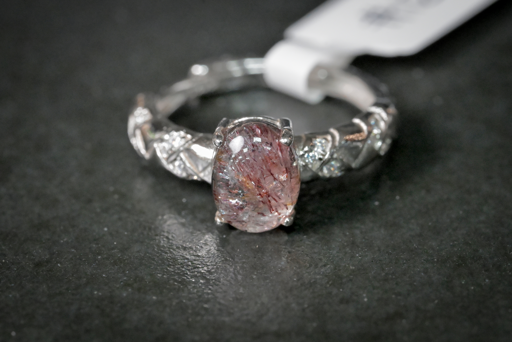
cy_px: 171
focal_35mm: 105
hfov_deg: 19.5
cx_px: 256
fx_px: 1493
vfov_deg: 13.0
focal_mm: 105
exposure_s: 1/125
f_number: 16
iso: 11400
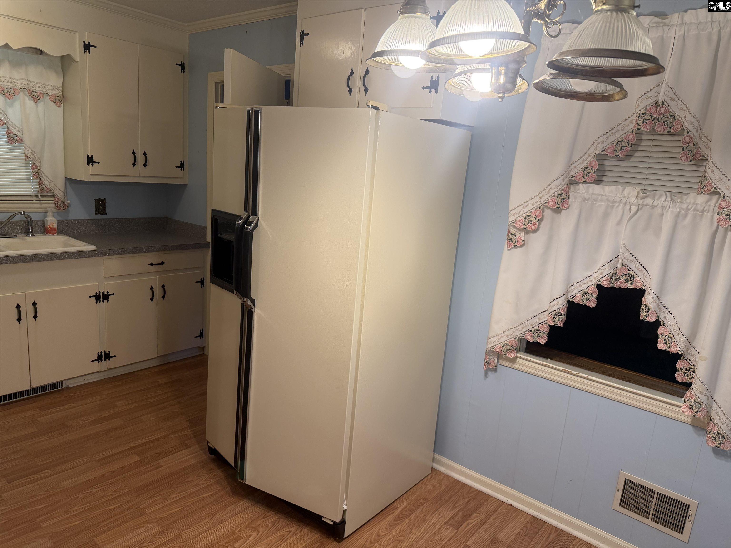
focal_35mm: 24
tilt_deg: -12.1
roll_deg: -4.2
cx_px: 366
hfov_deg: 71.6
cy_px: 274
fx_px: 507
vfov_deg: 56.8
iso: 160
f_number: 1.78
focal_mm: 6.76
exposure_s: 1/120
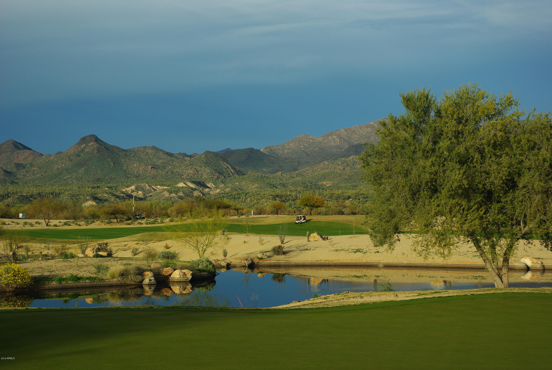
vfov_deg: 19.0
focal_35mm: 72
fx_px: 1105
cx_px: 276
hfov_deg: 28.0
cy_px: 185
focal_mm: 47.5
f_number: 8
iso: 100
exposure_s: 1/250
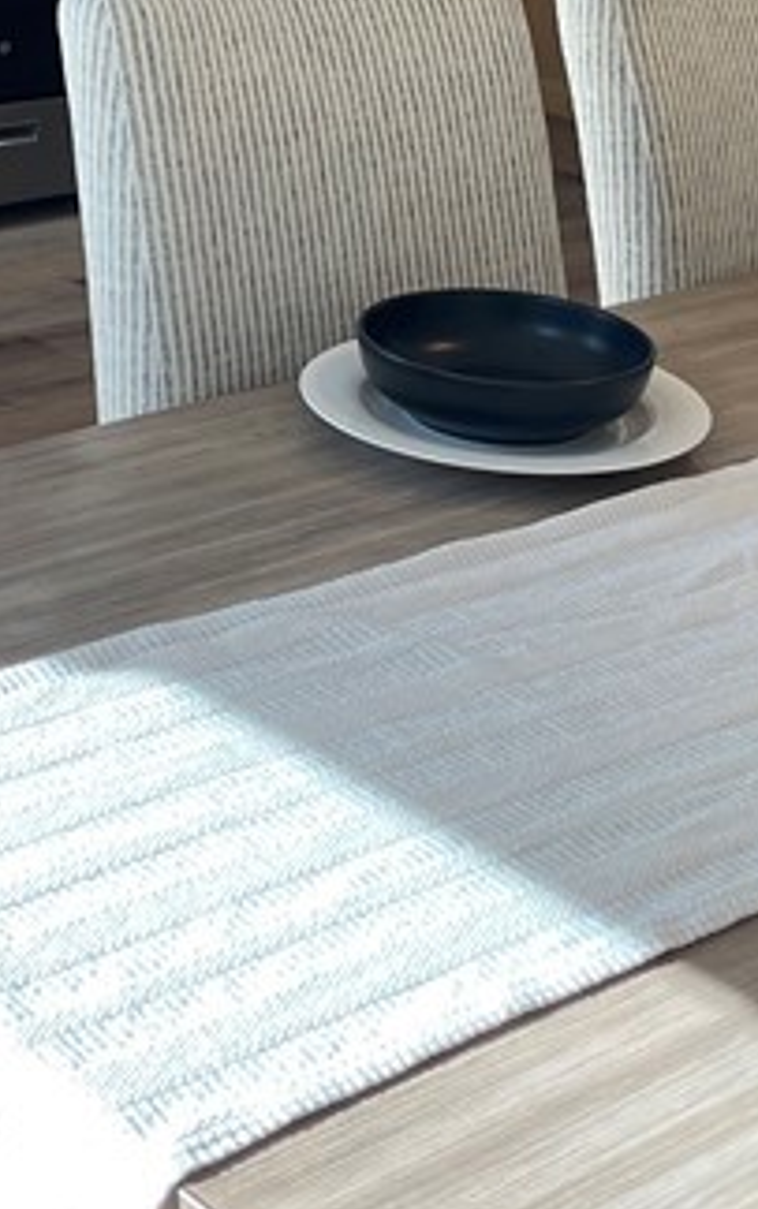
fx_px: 2870
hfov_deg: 15.0
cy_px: -183
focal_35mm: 87
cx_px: 321
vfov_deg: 22.2
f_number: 1.6
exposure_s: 1/165
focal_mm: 4.2
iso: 32
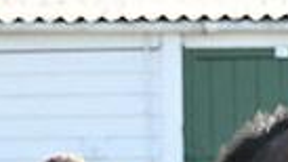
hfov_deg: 2.8
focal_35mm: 775
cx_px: 559
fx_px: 5917
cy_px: 386
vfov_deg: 1.6
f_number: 5.6
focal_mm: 175
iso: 500
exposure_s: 1/500
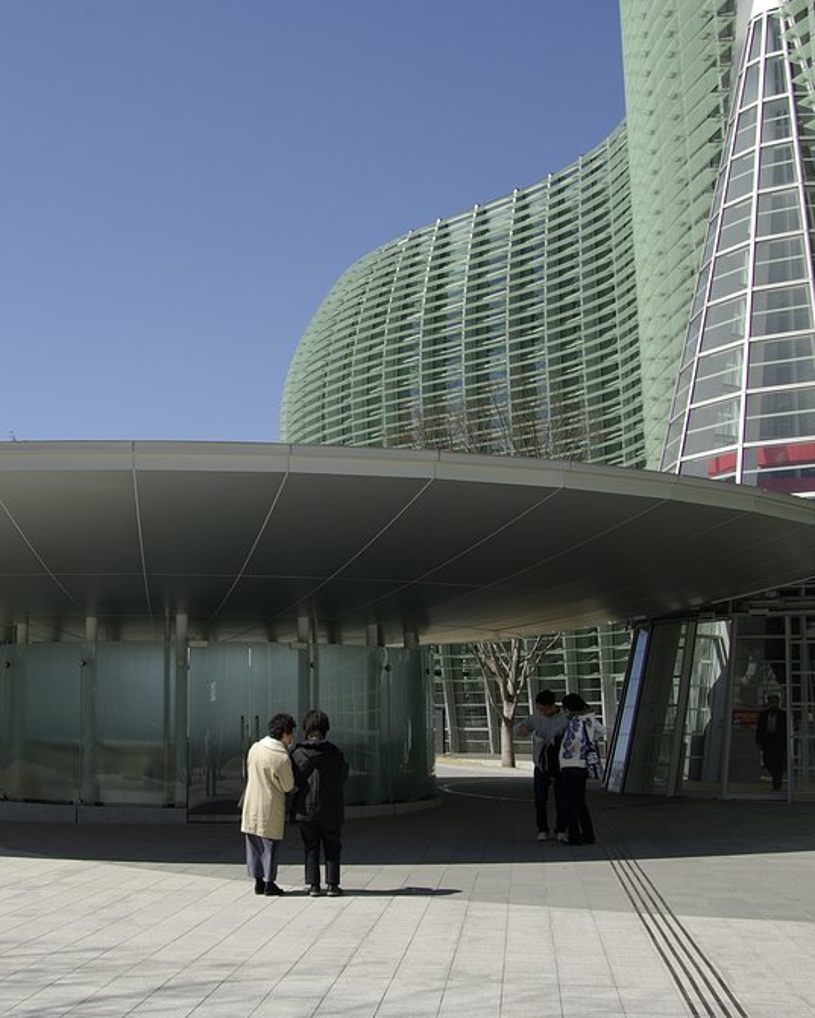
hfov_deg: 34.0
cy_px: 518
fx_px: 1296
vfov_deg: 42.9
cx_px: 181
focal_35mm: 43
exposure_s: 1/160
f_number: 10
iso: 100
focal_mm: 20
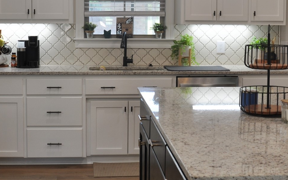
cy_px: 61
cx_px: 146
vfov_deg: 18.8
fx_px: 542
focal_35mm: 69
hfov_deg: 29.8
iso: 200
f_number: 6.3
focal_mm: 20
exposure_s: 1/40
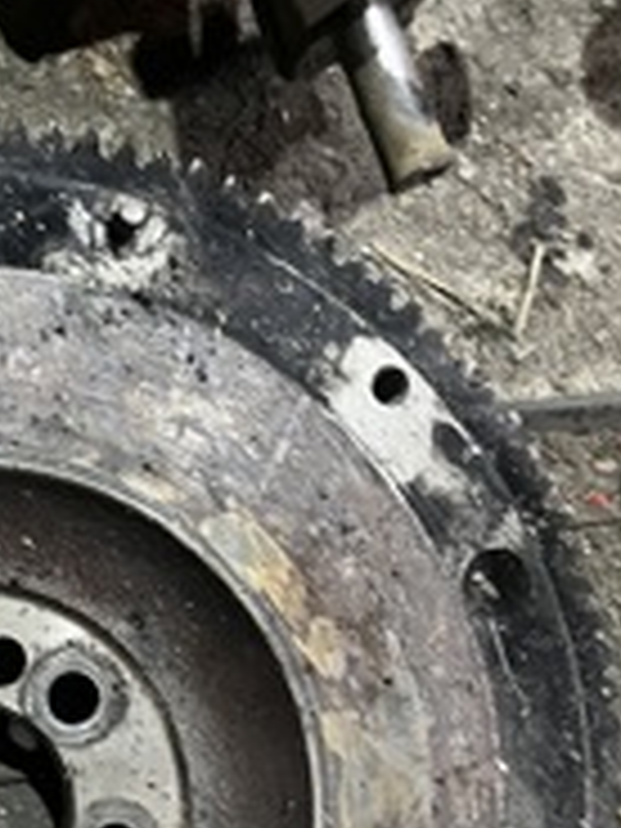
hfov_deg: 20.7
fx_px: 1627
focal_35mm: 68
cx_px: -40
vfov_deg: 27.7
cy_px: 720
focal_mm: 5.1
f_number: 1.6
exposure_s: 1/33
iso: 500
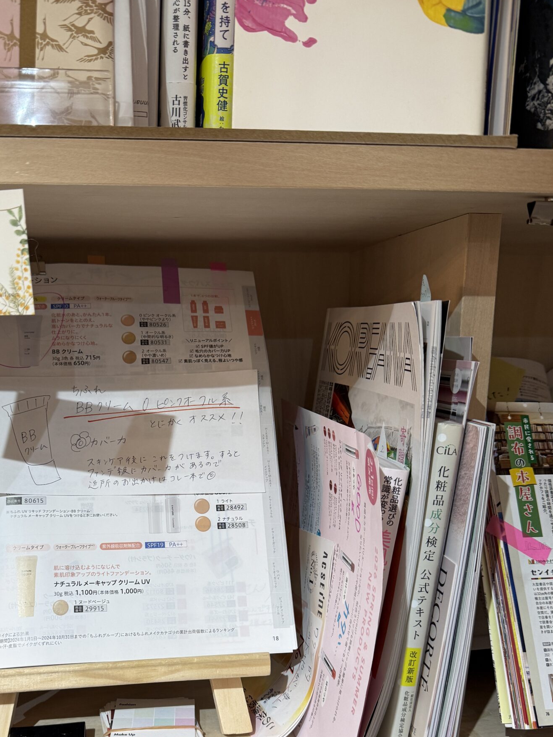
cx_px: 188
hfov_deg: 40.3
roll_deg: -0.8
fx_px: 745
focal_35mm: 35
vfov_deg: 51.4
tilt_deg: -12.9
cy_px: 506
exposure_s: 1/100
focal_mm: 6.76
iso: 125
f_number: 1.78
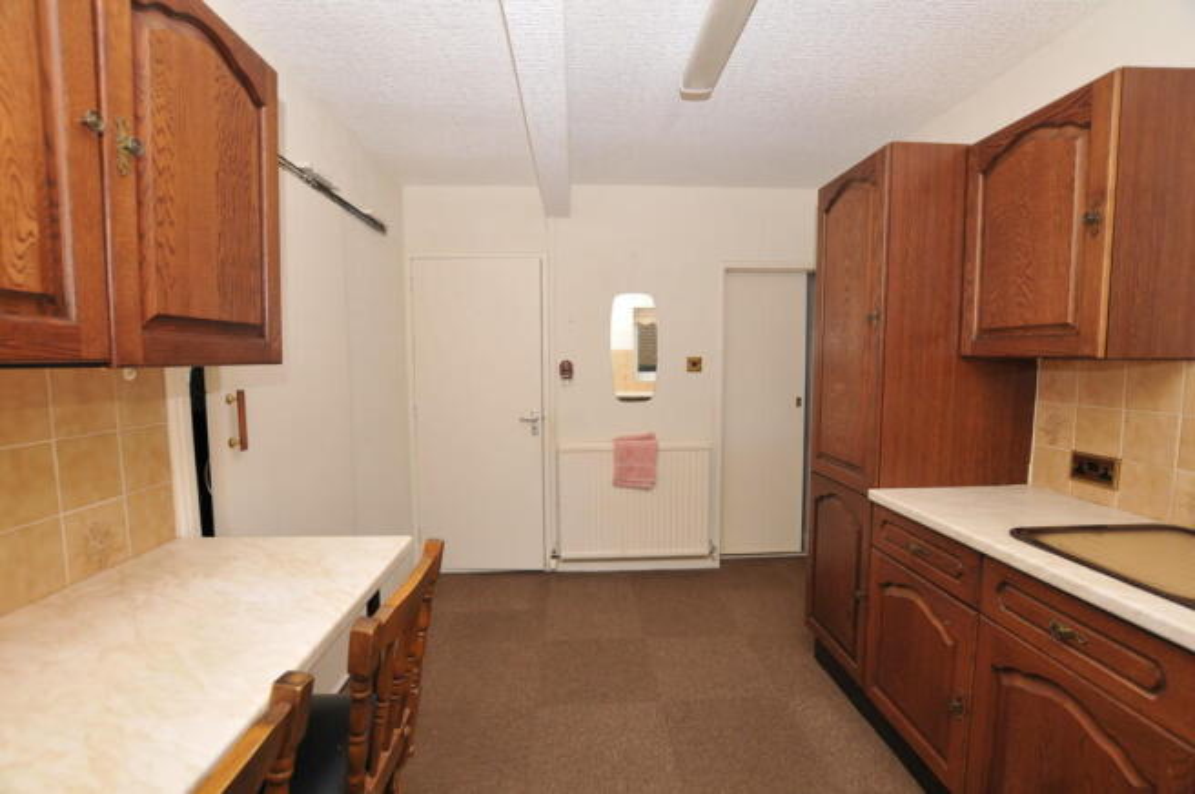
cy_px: 397
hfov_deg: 100.4
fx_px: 497
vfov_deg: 77.2
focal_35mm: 15
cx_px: 598
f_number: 5
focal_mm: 10
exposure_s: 1/60
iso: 200
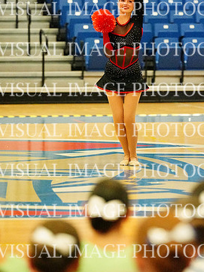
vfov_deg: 9.9
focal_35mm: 199
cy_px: 110
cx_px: 127
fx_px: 1566
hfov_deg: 7.5
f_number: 2.8
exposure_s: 1/1600
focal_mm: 129
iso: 25600
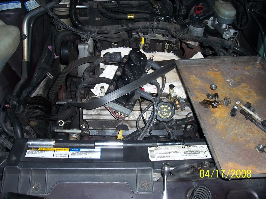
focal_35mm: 34
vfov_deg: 41.8
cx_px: 133
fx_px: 261
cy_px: 100
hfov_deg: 54.0
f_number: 2.7
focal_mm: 5.6
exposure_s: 1/60
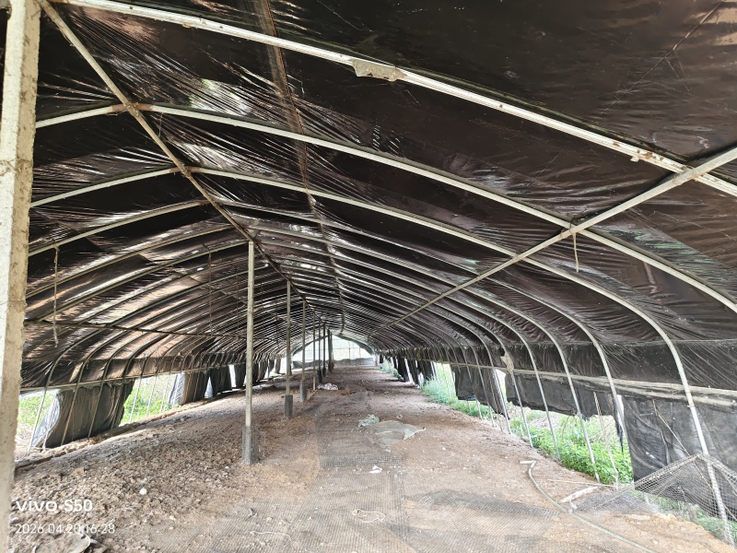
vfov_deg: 58.9
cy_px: 276
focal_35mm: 23
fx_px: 490
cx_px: 368
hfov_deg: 73.9
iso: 80
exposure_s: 1/100
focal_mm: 5.56
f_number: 1.88
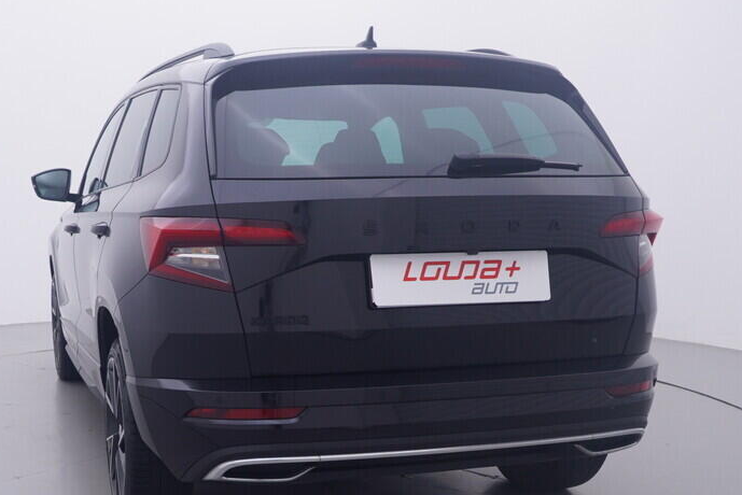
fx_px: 970
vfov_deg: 27.6
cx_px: 226
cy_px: 444
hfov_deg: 41.1
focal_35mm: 47
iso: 200
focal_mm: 15
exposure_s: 1/80
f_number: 5
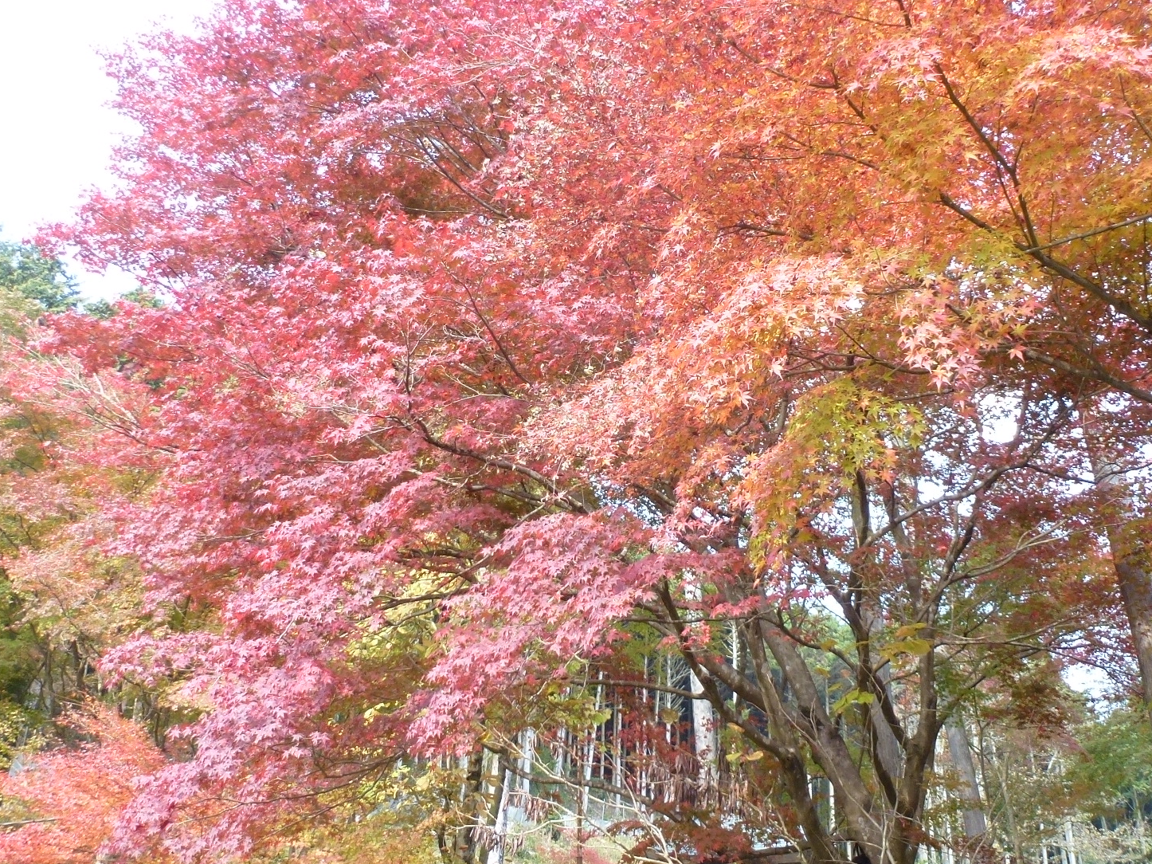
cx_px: 646
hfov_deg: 53.8
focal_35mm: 34
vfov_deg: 41.8
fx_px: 1131
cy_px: 422
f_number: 3.3
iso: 100
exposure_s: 1/80
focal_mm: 4.3
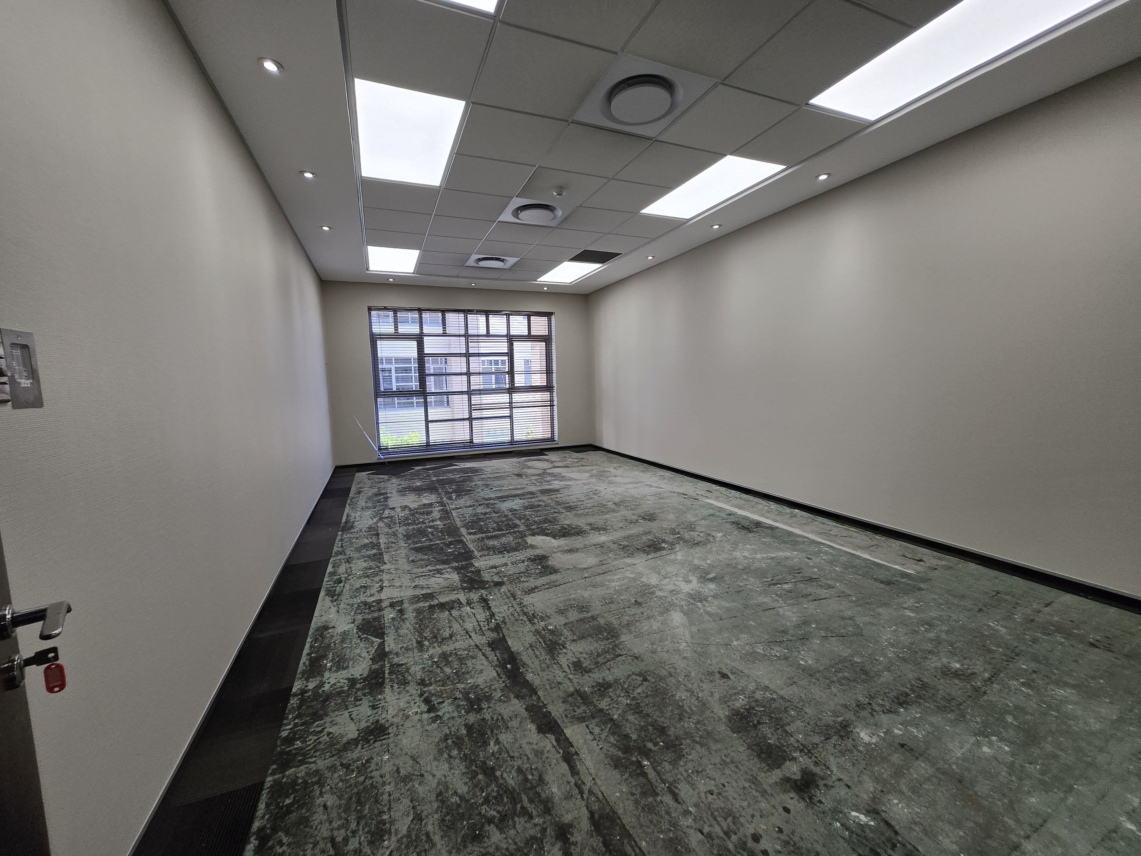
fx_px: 429
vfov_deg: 89.9
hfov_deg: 106.2
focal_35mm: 13
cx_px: 570
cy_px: 428
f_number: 2.2
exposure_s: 1/103
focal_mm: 1.7
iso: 25
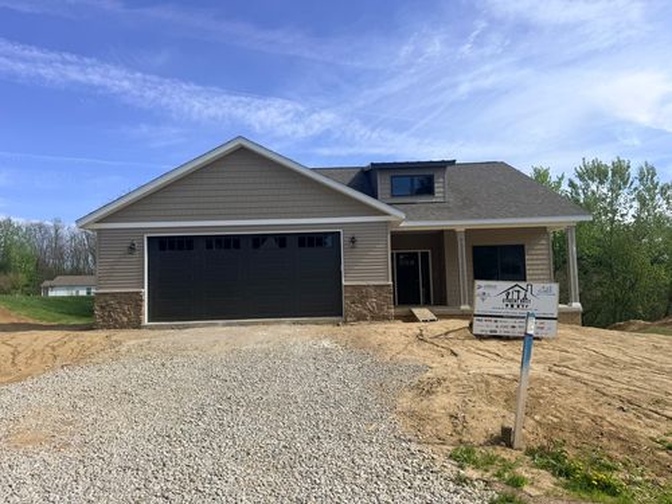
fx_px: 466
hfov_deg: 71.6
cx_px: 336
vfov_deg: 56.8
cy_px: 252
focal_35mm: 24
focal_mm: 6.76
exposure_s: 1/5319
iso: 80
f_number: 1.78
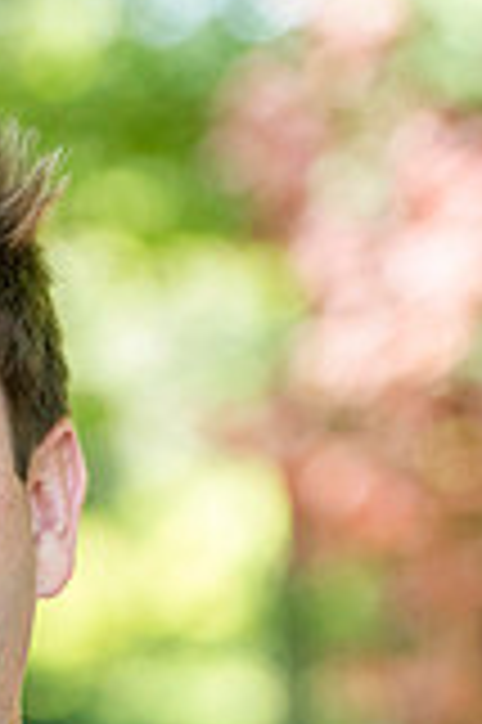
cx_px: -189
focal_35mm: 285
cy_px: 832
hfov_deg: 4.8
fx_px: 5736
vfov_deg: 7.2
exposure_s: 1/1250
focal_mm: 102
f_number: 3.2
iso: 1250
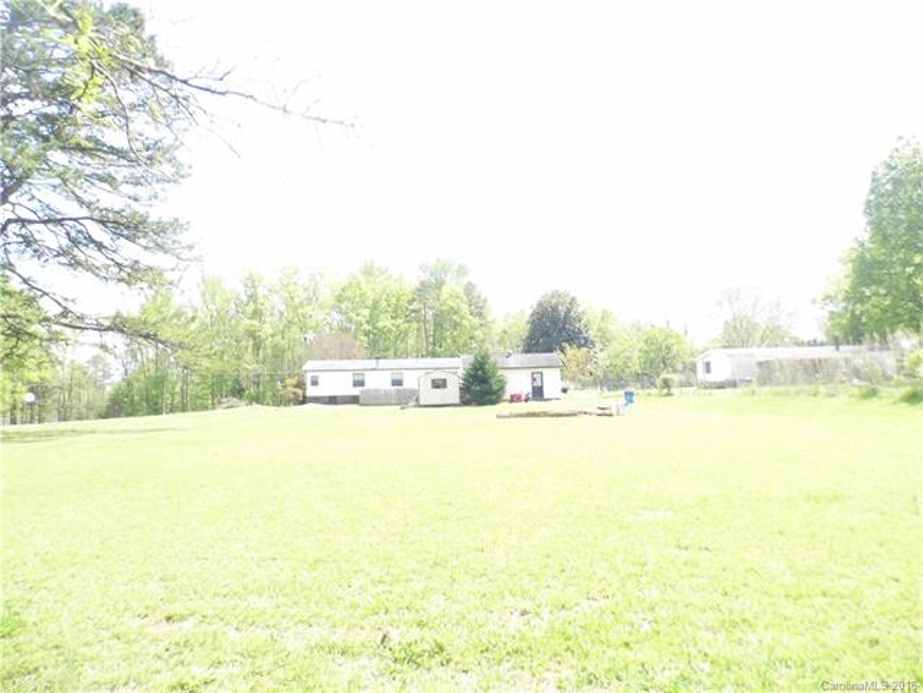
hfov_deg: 69.4
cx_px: 462
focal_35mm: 25
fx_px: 667
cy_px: 346
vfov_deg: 54.9
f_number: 8.9
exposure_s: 1/30
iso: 100
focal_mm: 4.46
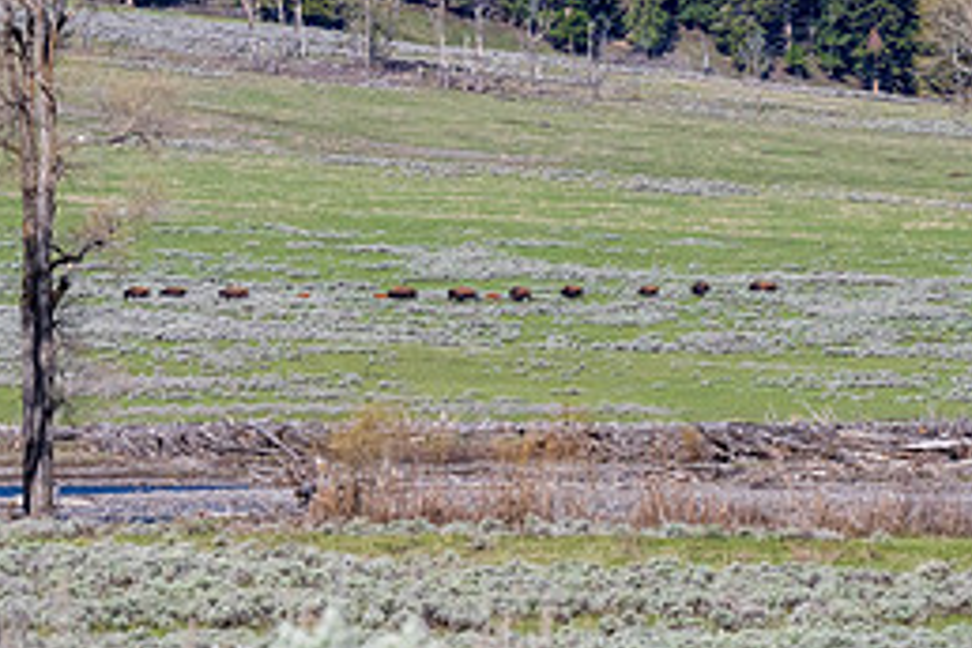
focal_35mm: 420
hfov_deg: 4.9
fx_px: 11339
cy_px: -17
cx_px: 269
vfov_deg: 3.3
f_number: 14
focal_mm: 180
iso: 1000
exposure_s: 1/800
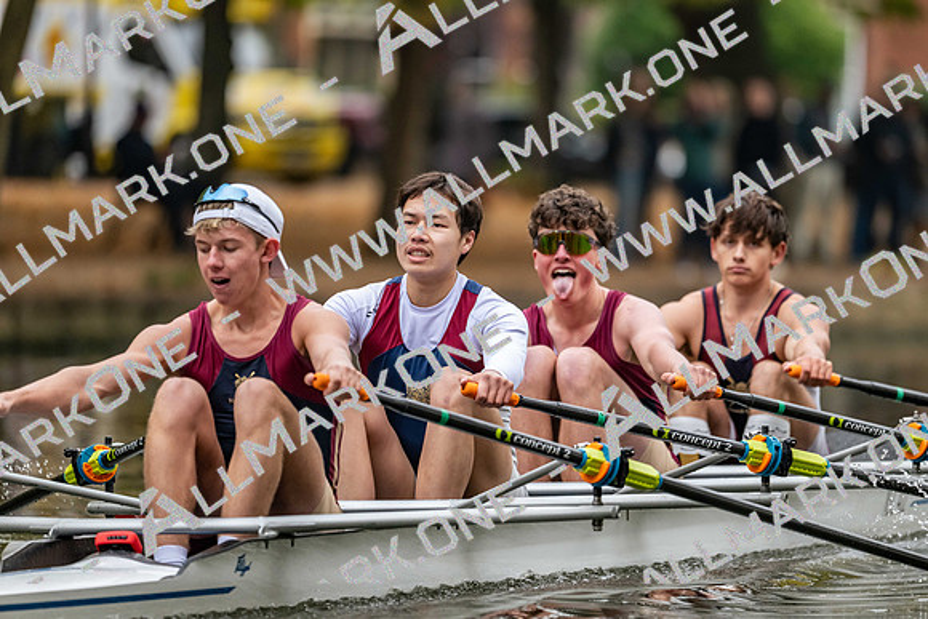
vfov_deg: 3.4
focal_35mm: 400
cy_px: 310
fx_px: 10313
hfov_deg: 5.2
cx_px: 464
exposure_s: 1/2500
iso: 2200
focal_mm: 400
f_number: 4.5
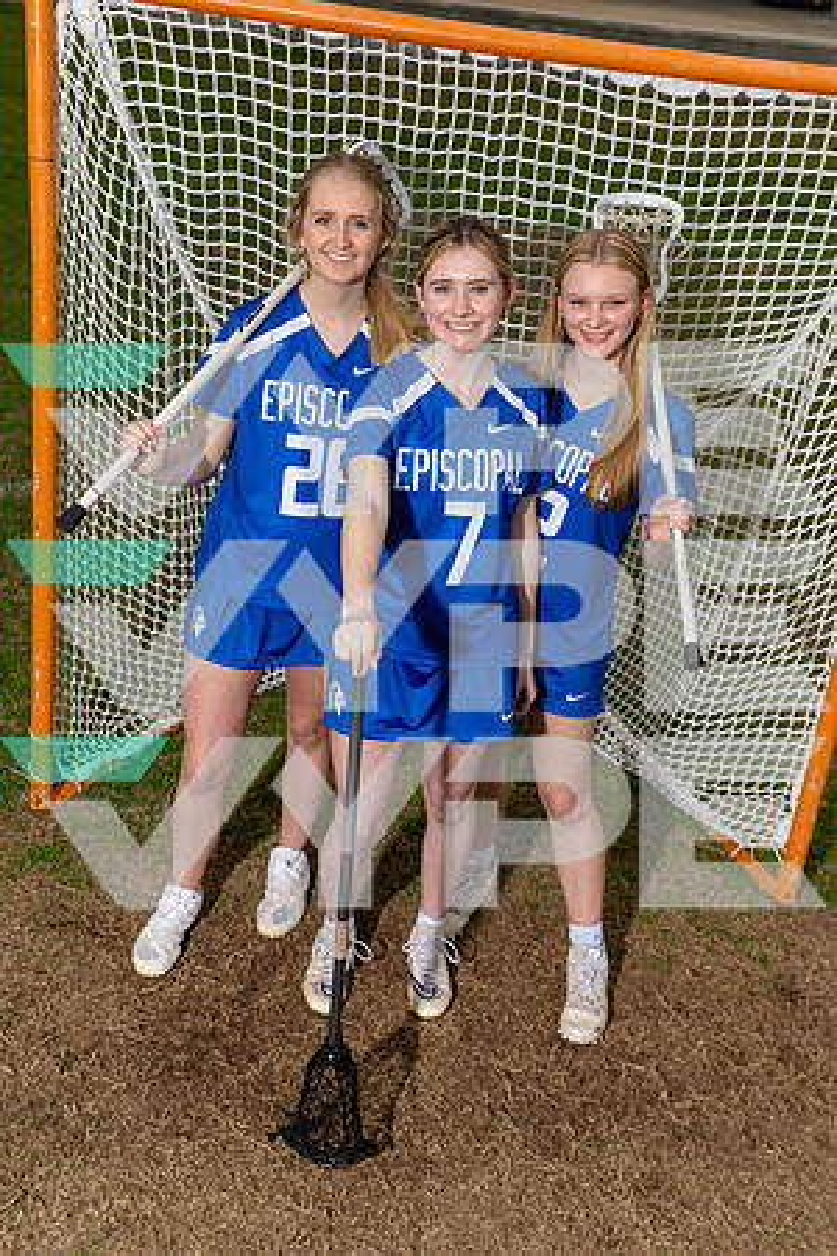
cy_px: 628
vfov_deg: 43.6
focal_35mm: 45
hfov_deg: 29.9
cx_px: 418
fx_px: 1569
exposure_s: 1/250
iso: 200
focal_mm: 45
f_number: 6.3
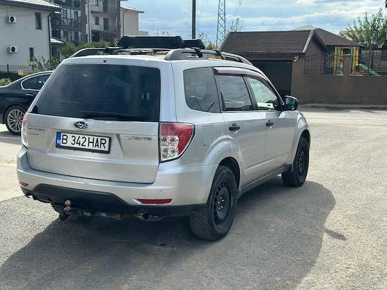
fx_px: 537
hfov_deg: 39.7
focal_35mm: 48
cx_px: 194
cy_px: 145
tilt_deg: -9.1
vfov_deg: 30.3
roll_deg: +0.0
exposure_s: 1/5000
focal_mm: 6.86
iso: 80
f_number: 1.78
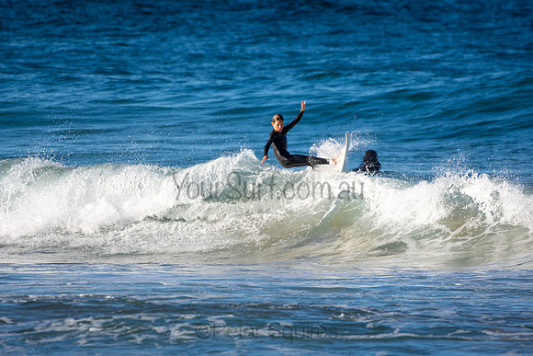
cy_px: 178
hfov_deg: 2.7
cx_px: 266
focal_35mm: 750
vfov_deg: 1.8
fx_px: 11106
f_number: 5.6
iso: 200
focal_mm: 500
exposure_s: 1/1250
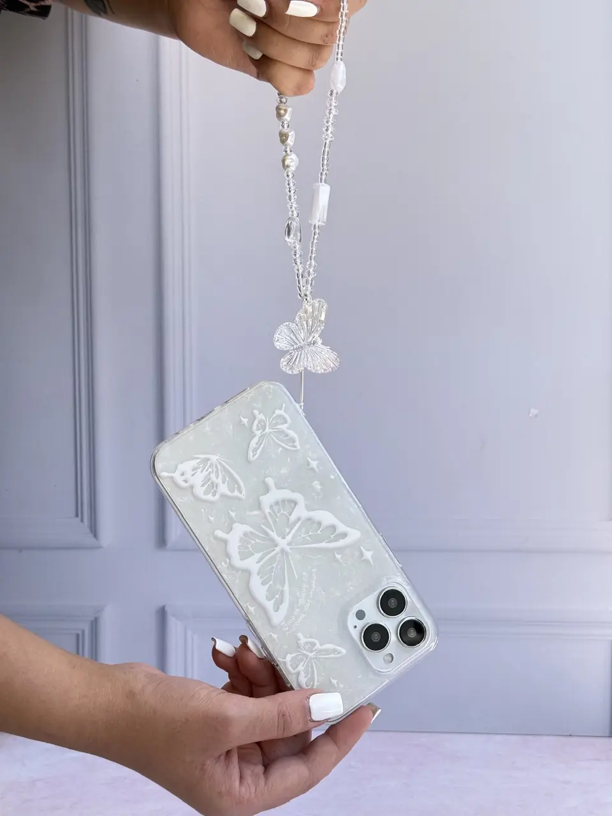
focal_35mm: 48
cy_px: 408
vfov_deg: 39.7
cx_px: 306
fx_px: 1131
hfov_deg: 30.3
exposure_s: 1/434
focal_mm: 6.76
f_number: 1.78
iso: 80
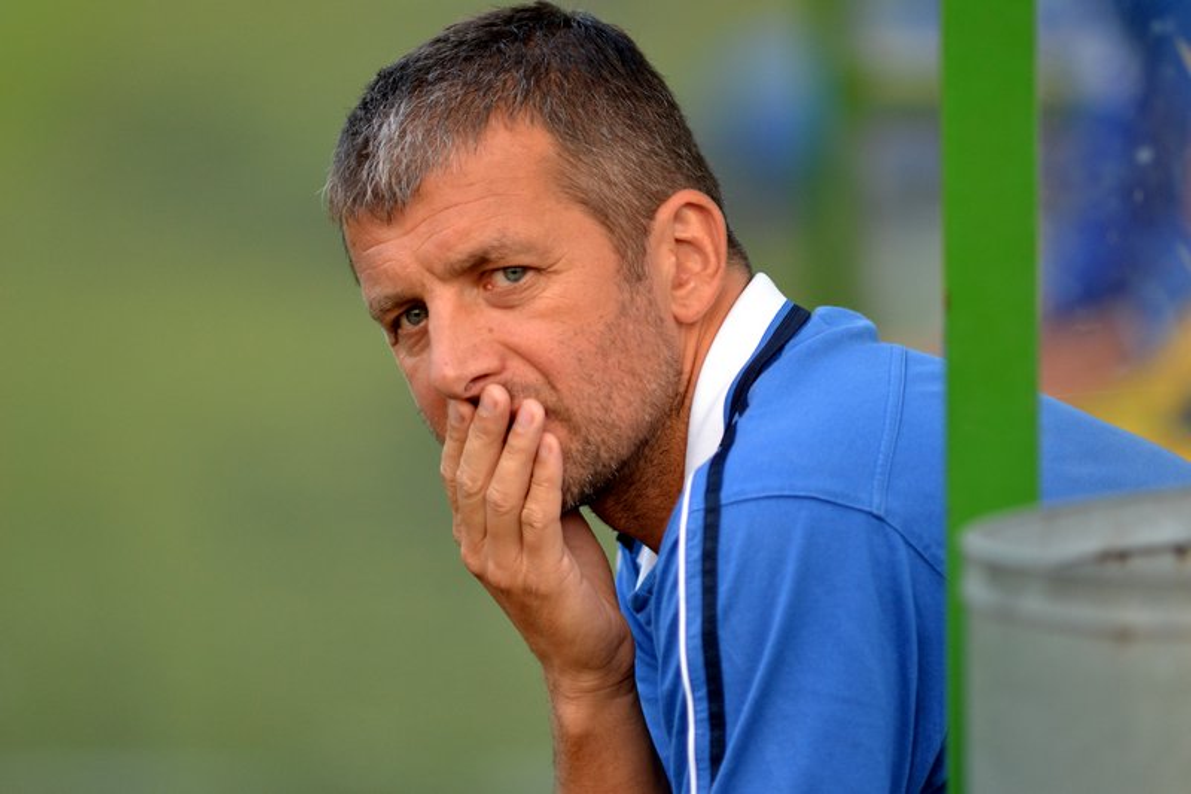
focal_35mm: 450
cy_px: 397
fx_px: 14883
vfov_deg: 3.1
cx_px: 596
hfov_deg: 4.6
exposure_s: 1/400
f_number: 2.8
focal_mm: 300
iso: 800
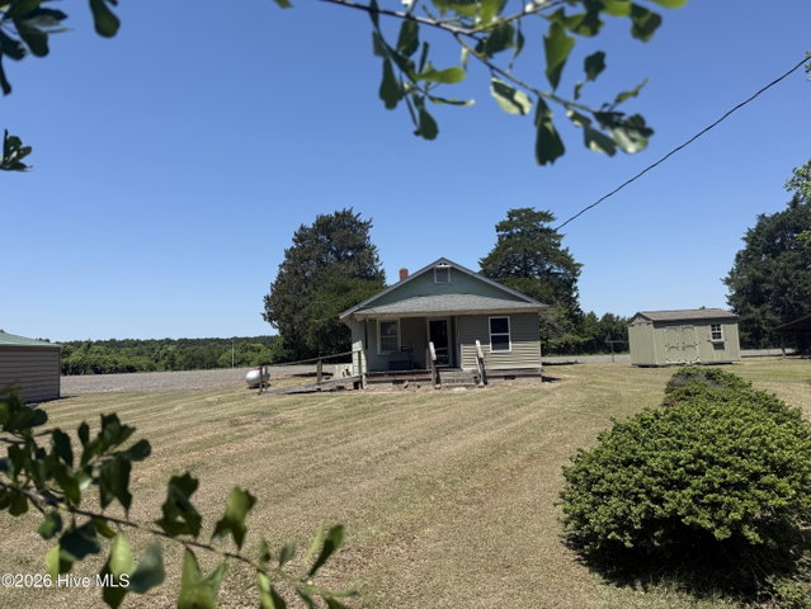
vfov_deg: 56.9
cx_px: 406
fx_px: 563
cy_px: 304
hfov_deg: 71.6
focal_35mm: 24
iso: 80
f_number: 1.78
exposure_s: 1/4975
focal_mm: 6.76
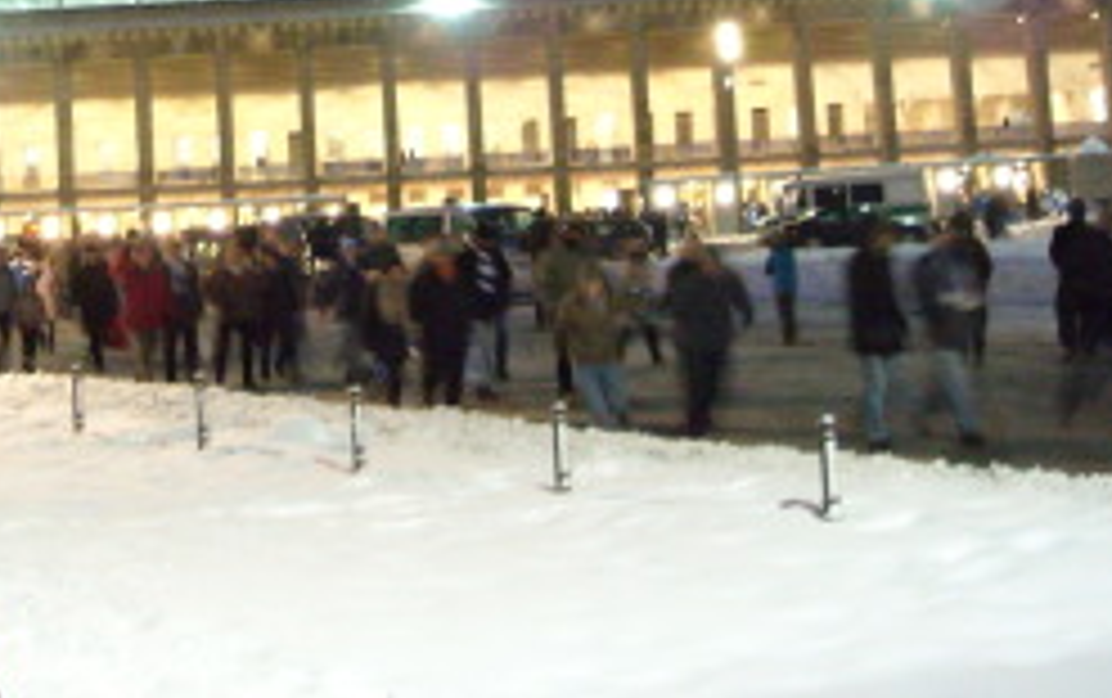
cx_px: 72
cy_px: -142
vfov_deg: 16.7
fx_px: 2276
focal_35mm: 75
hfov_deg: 26.4
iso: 800
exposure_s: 1/5
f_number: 2.8
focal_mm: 5.7
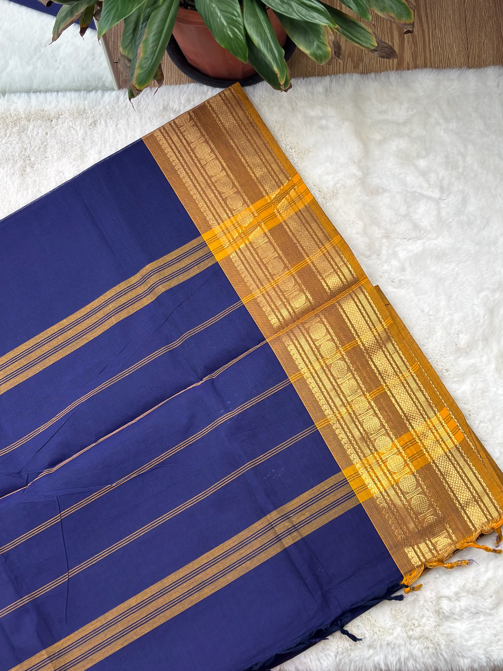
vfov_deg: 38.9
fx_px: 949
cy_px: 336
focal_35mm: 49
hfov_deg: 29.7
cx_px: 252
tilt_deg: -74.4
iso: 64
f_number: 1.6
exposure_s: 1/121
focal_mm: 5.96
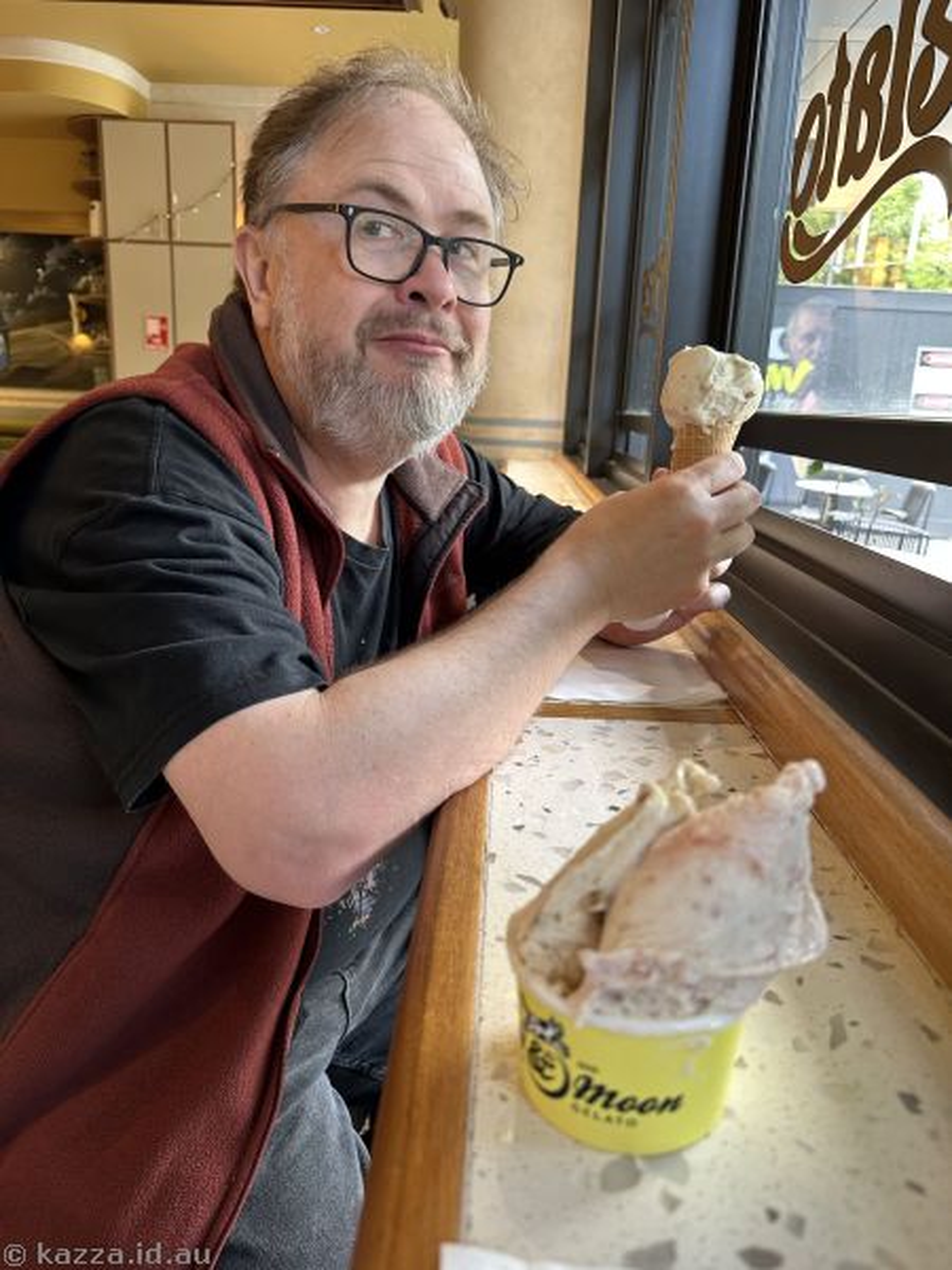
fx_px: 880
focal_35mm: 24
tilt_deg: -15.3
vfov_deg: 71.6
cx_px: 476
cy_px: 635
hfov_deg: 56.8
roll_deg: -2.0
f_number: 1.78
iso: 160
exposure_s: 1/100
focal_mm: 6.86
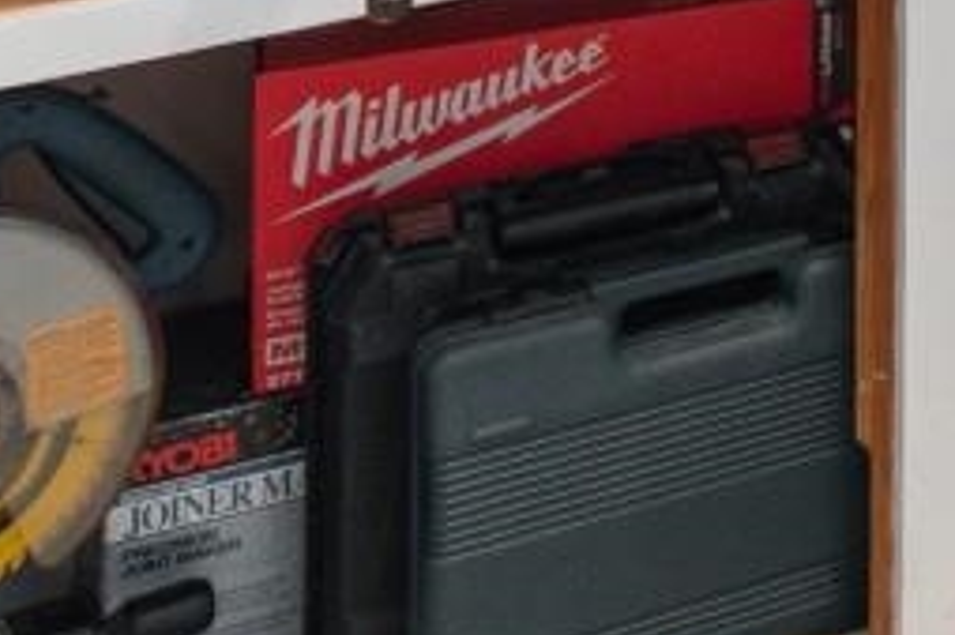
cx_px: 2079
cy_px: -958
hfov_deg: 15.0
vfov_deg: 11.0
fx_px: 2704
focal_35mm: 102
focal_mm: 11
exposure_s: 1/2
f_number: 4.8
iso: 100
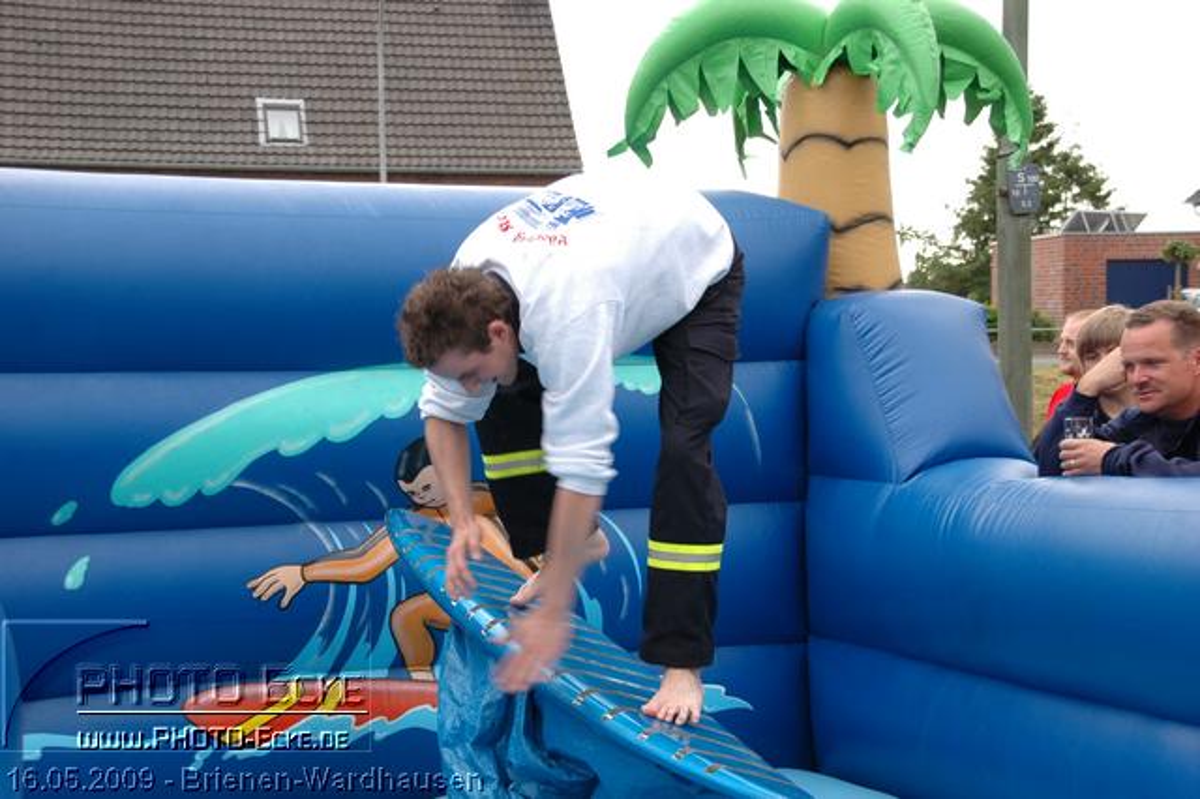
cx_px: 600
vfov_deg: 22.6
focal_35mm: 60
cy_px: 400
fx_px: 1999
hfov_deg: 33.4
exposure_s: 1/160
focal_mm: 40
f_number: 6.3
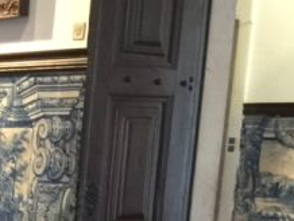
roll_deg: -1.3
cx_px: -251
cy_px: 451
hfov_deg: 13.0
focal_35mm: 136
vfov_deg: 10.1
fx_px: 1156
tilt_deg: -13.7
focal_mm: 4.15
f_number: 2.2
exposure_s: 1/8
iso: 125
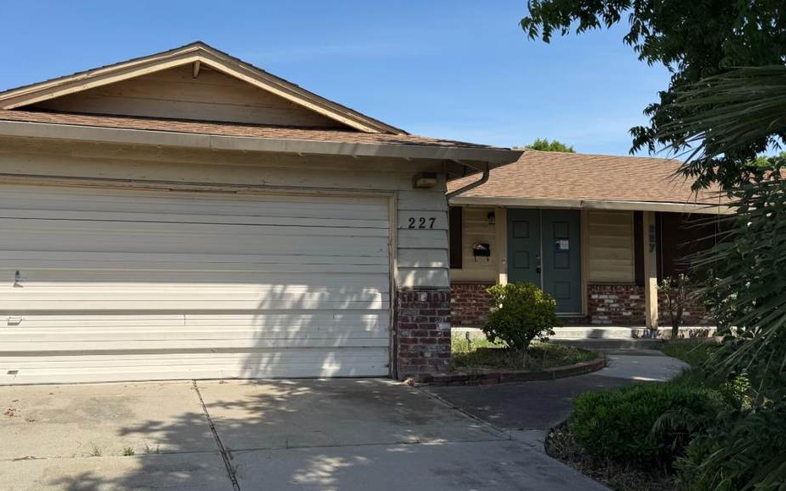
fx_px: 750
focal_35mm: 35
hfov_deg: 54.9
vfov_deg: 36.3
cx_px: 313
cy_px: 231
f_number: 1.78
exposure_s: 1/4167
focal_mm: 6.76
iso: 80
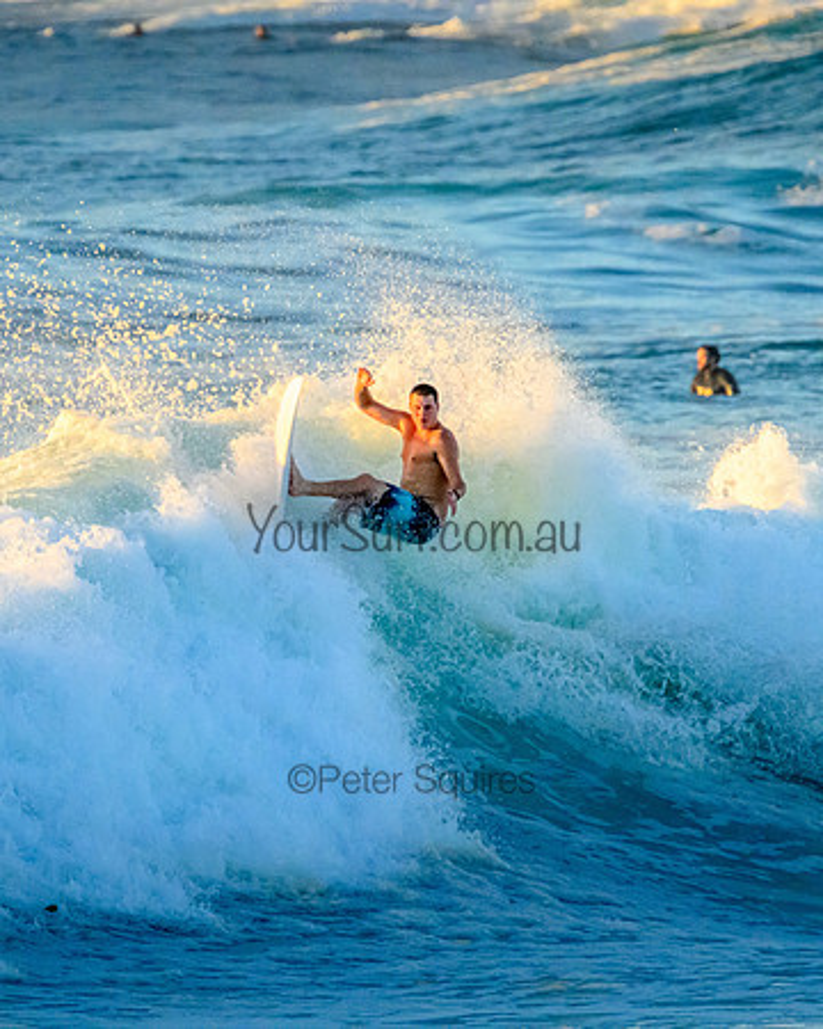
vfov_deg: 1.7
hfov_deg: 1.4
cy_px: 514
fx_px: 34289
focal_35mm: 1126
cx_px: 355
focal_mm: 800
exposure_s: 1/2000
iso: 6400
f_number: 11
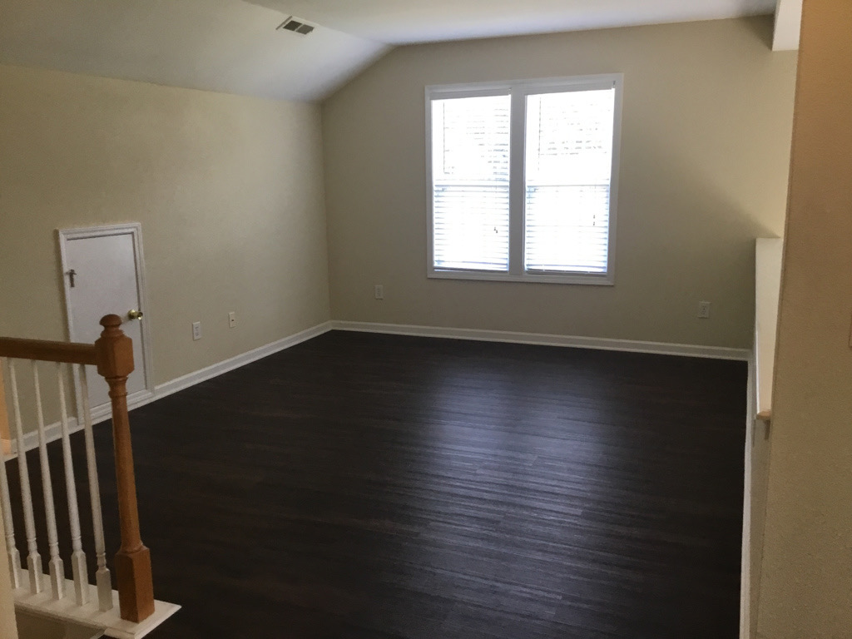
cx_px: 426
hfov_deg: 58.4
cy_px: 320
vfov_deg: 45.4
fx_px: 763
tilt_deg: -9.6
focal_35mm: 31
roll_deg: +1.3
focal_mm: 3.3
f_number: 2.4
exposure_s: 1/30
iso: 32
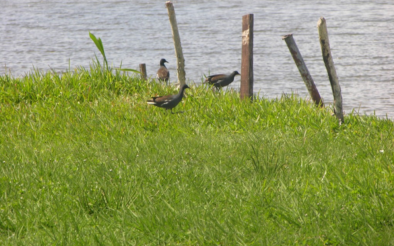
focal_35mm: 298
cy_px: 101
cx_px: 197
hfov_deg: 7.0
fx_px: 3199
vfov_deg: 4.4
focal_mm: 71.2
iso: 50
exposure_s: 1/195
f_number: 5.3
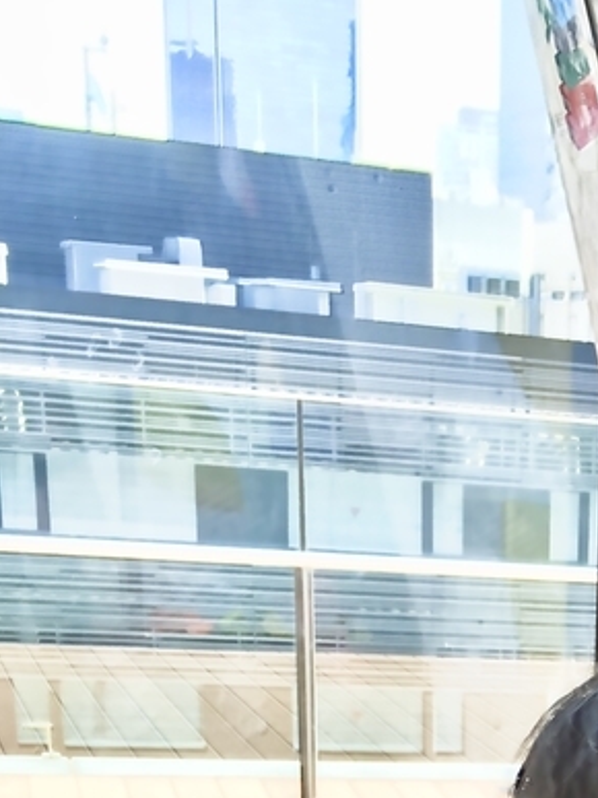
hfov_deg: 15.3
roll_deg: -3.2
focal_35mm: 90
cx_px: 876
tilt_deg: -21.5
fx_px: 2074
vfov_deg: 18.9
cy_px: 1225
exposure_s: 1/120
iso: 40
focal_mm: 4.15
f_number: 2.2
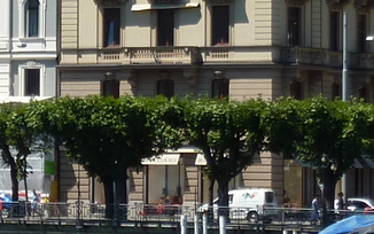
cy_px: -22
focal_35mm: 328
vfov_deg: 4.0
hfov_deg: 6.2
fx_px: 3344
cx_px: -406
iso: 80
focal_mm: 10.3
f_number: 4.5
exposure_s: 1/500
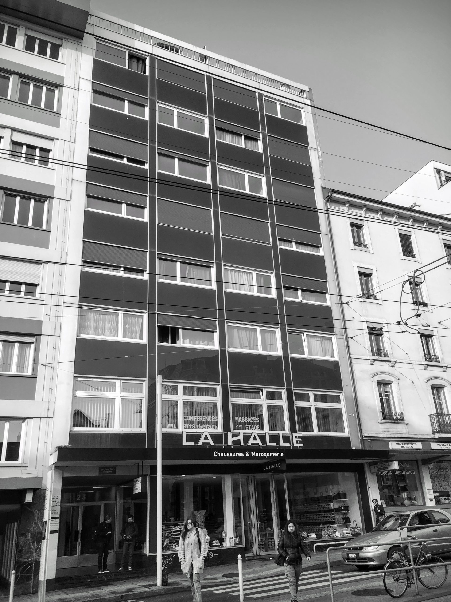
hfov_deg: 48.2
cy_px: 301
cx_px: 226
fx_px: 504
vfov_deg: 61.7
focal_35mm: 29
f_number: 2.2
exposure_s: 1/405
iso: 25
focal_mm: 4.15
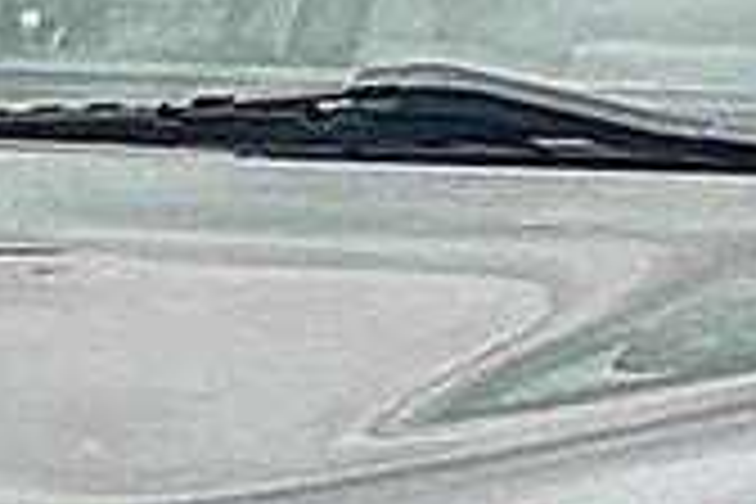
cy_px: 1028
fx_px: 9113
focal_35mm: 434
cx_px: 621
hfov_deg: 4.7
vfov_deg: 3.1
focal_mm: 6.86
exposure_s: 1/912
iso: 64
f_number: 1.78
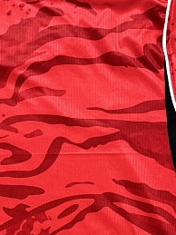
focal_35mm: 100
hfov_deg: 14.7
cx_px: 29
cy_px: 215
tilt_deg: -77.5
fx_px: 678
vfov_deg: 19.3
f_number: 1.78
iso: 500
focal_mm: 6.76
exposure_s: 1/60
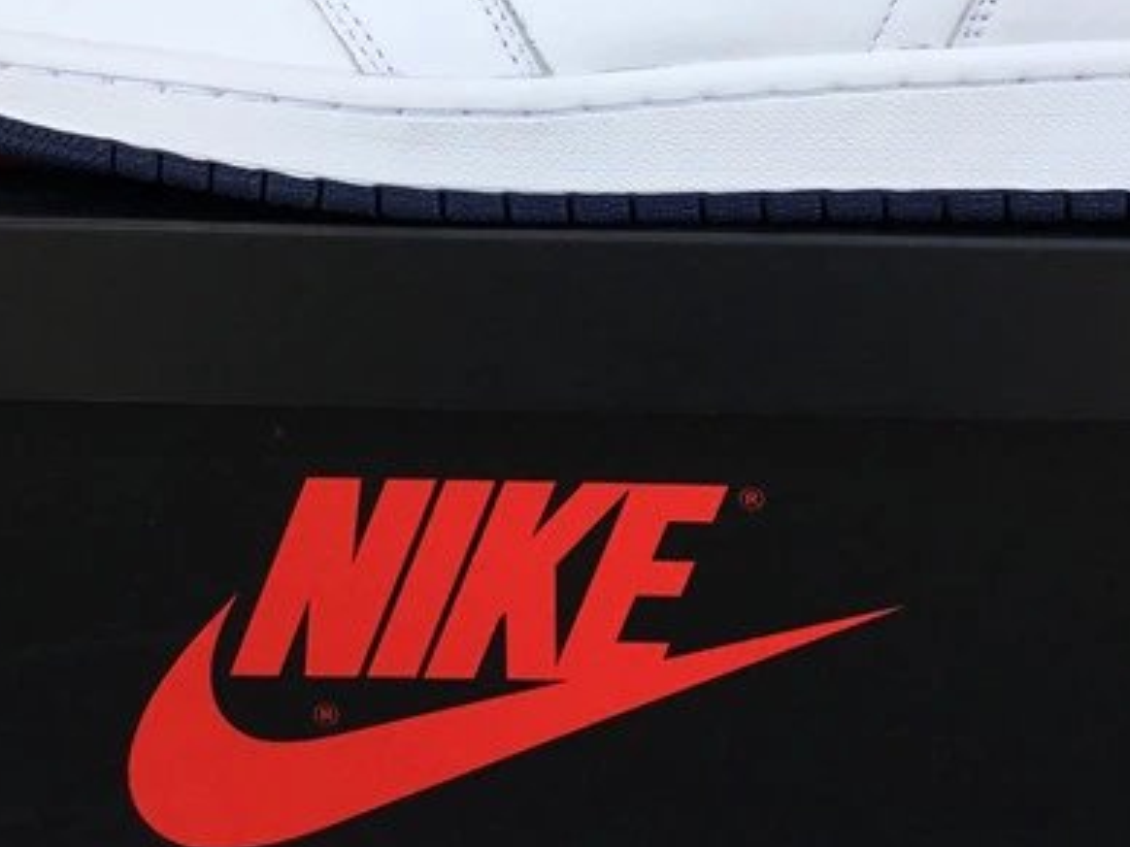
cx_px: 518
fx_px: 2350
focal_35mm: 72
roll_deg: -1.6
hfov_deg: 27.0
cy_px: -28
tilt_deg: -11.6
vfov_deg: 19.7
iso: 25
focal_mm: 3.3
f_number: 2.4
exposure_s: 1/460
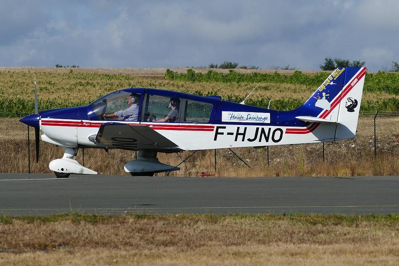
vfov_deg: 4.1
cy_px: 133
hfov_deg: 6.2
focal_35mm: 334
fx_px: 3702
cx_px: 200
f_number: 5
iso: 125
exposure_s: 1/2000
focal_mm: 112.95
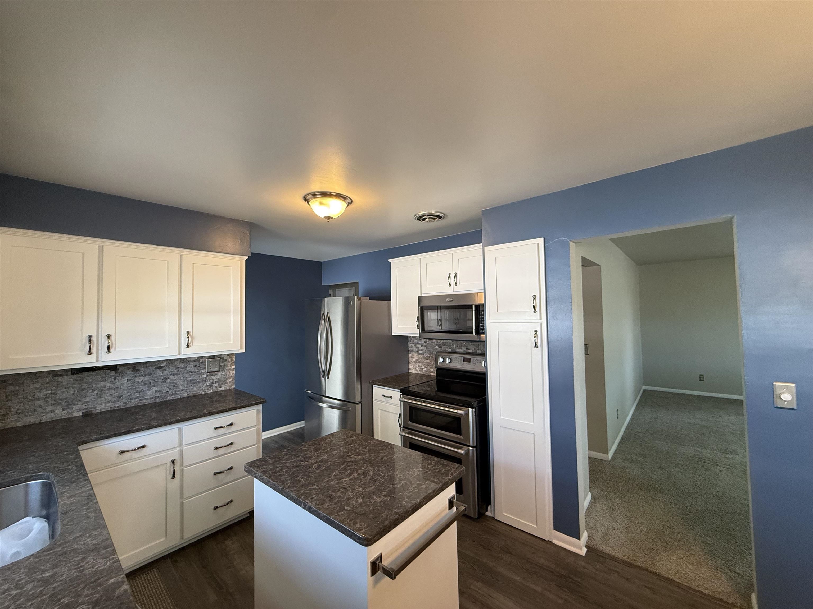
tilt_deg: +1.8
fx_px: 329
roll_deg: +0.9
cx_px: 406
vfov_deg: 85.7
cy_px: 304
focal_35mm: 14
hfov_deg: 102.1
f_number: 2.2
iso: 250
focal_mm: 2.22
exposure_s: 1/120
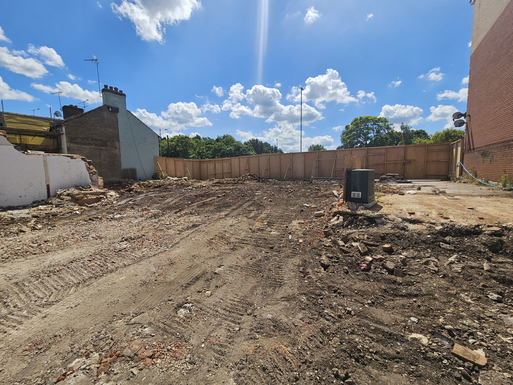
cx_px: 256
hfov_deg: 106.2
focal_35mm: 13
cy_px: 192
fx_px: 193
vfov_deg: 89.9
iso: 50
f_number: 2.2
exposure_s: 1/3540
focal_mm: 2.2
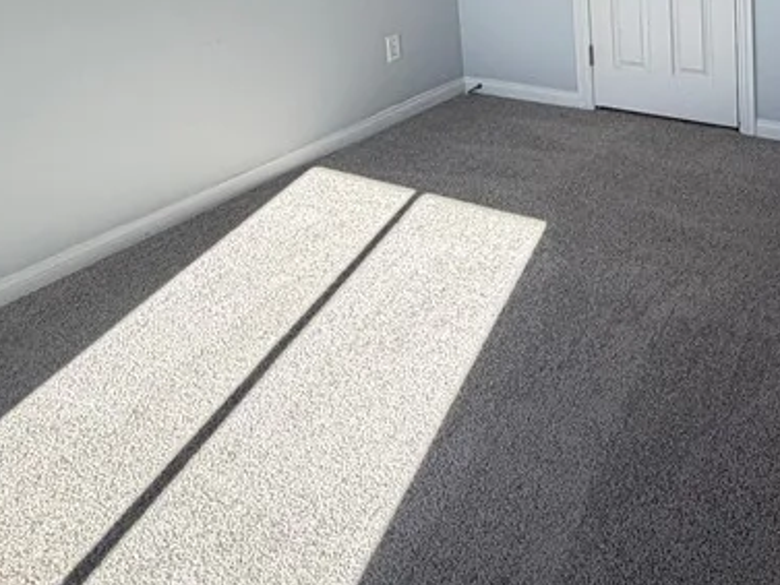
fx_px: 857
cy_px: -60
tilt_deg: -9.9
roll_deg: +2.9
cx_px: 666
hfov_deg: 45.4
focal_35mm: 38
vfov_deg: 33.0
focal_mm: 2.22
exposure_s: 1/224
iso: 40
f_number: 2.2
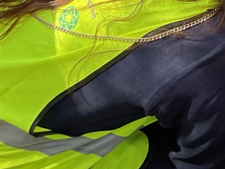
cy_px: -204
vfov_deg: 11.0
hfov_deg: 14.3
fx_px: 774
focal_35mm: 119
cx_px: 420
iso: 32
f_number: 1.6
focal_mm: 5.1
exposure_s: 1/494
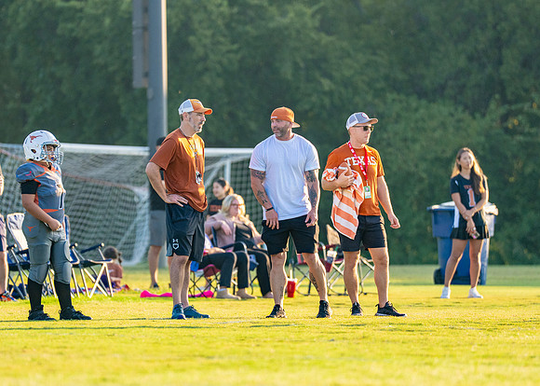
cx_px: 209
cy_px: 199
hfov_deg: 5.9
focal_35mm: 343
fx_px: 5253
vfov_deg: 4.2
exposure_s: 1/2500
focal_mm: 200
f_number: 2.8
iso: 500
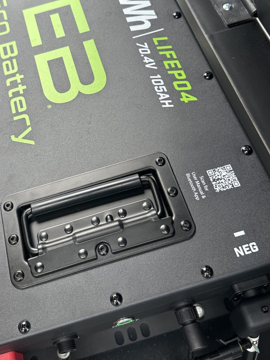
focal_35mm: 39
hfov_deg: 36.6
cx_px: 101
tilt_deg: -59.8
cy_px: 145
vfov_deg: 47.6
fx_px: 406
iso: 80
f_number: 1.78
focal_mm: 6.86
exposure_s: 1/406
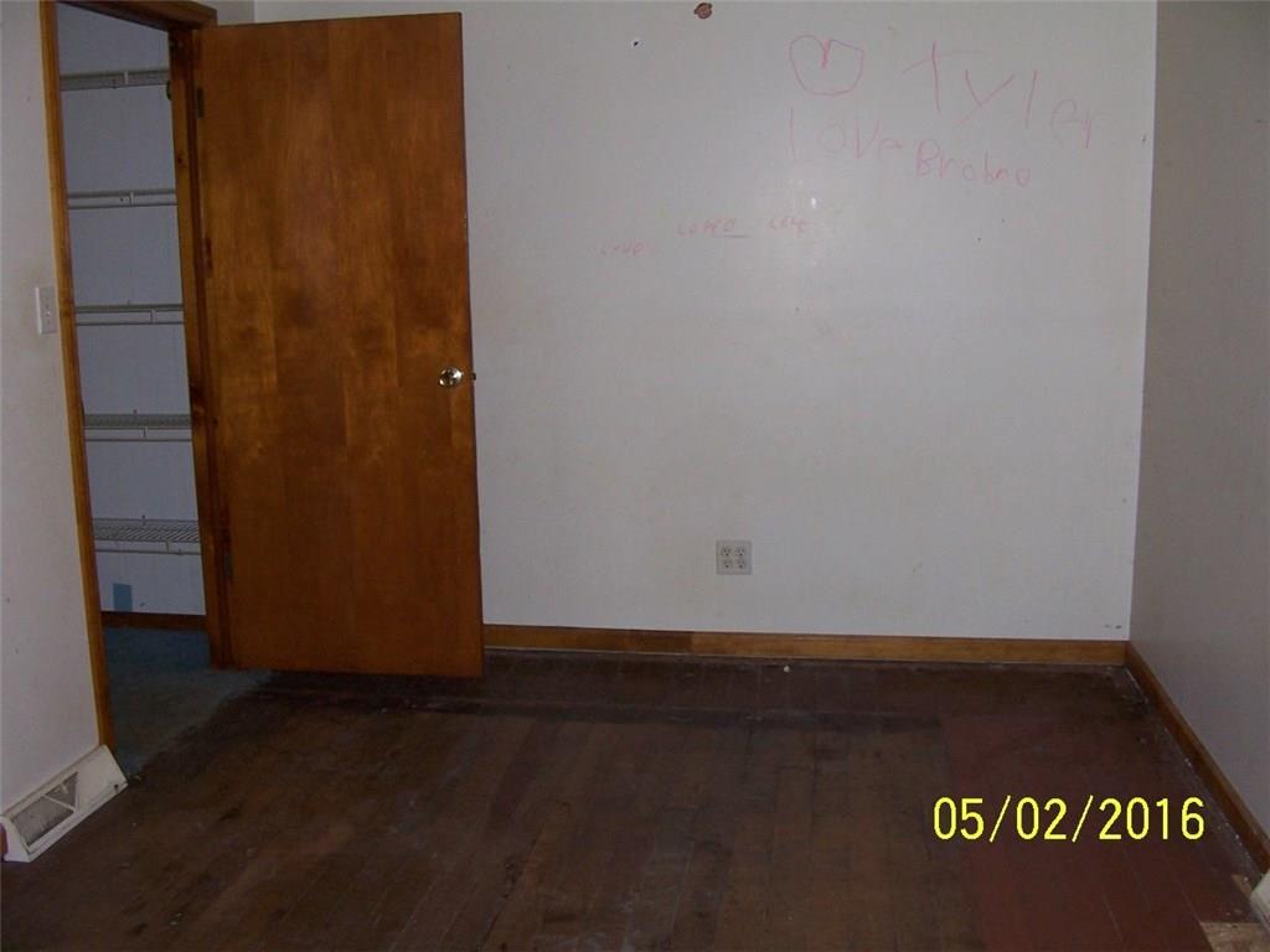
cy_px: 476
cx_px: 635
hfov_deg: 52.6
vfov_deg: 40.7
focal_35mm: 35
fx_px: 1284
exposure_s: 1/60
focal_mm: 6
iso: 140
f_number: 2.8
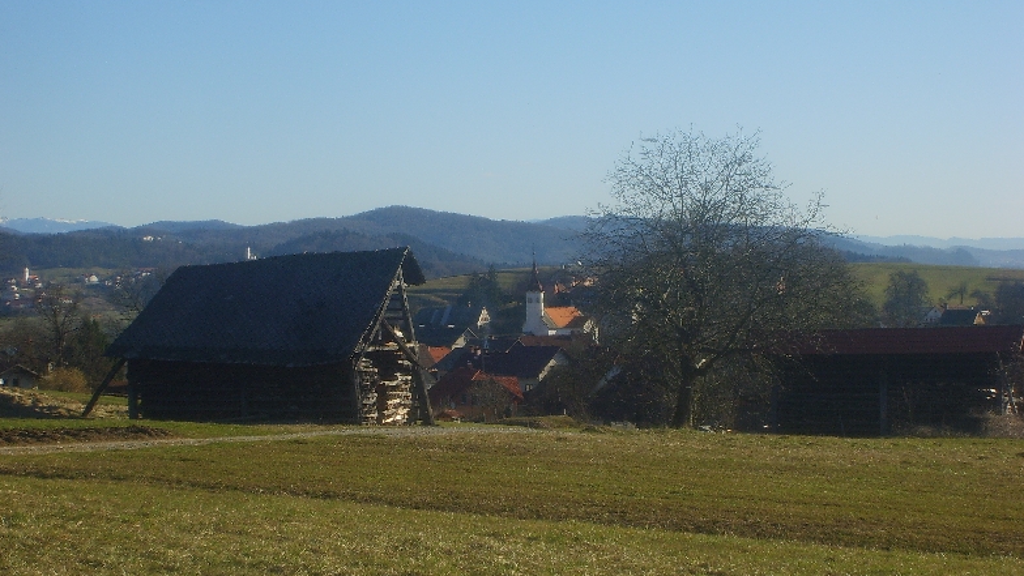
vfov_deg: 13.4
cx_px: 507
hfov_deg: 23.7
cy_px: 294
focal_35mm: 90
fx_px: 2444
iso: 50
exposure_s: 1/500
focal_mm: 13.7
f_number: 4.2
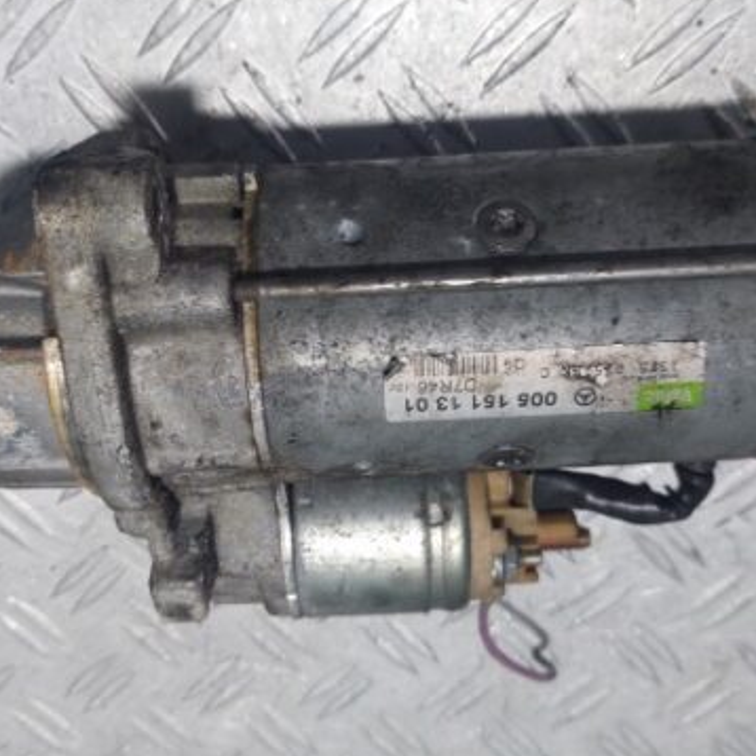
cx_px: 378
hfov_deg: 44.9
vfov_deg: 44.9
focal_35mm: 37
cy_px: 344
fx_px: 914
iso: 50
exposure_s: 1/100
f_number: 1.8
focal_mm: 5.23
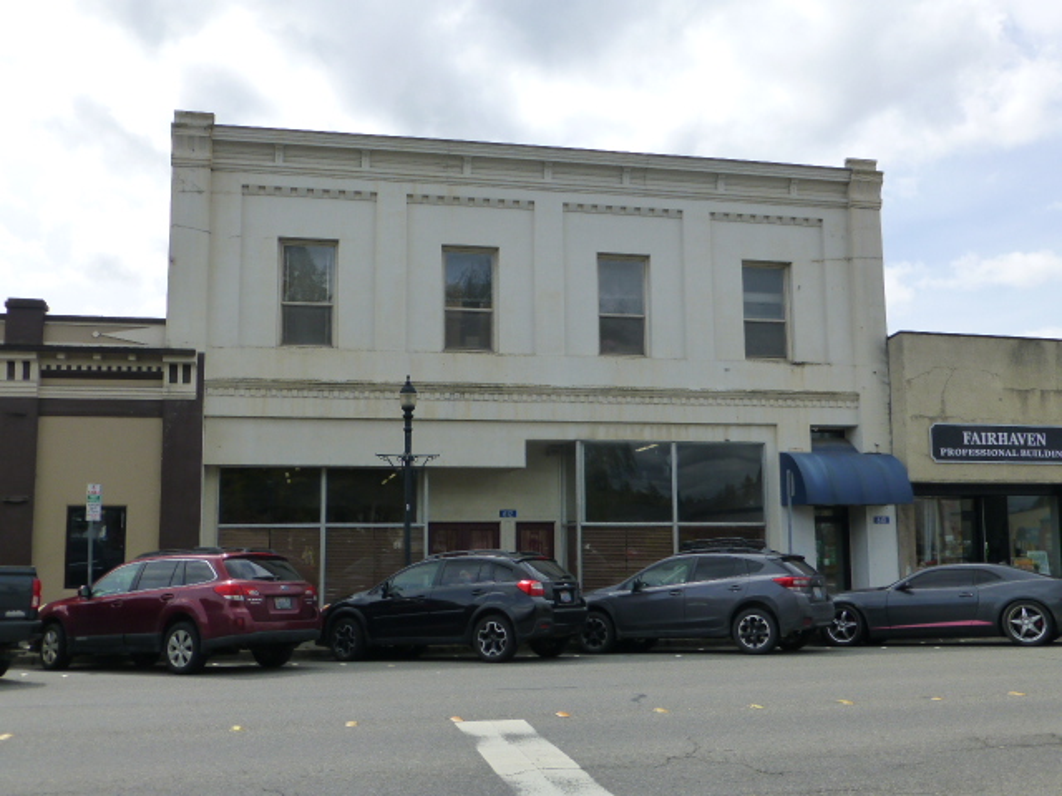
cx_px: 531
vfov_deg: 41.8
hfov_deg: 54.0
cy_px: 398
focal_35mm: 34
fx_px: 1043
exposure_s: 1/1000
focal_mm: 6.1
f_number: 3.7
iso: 160
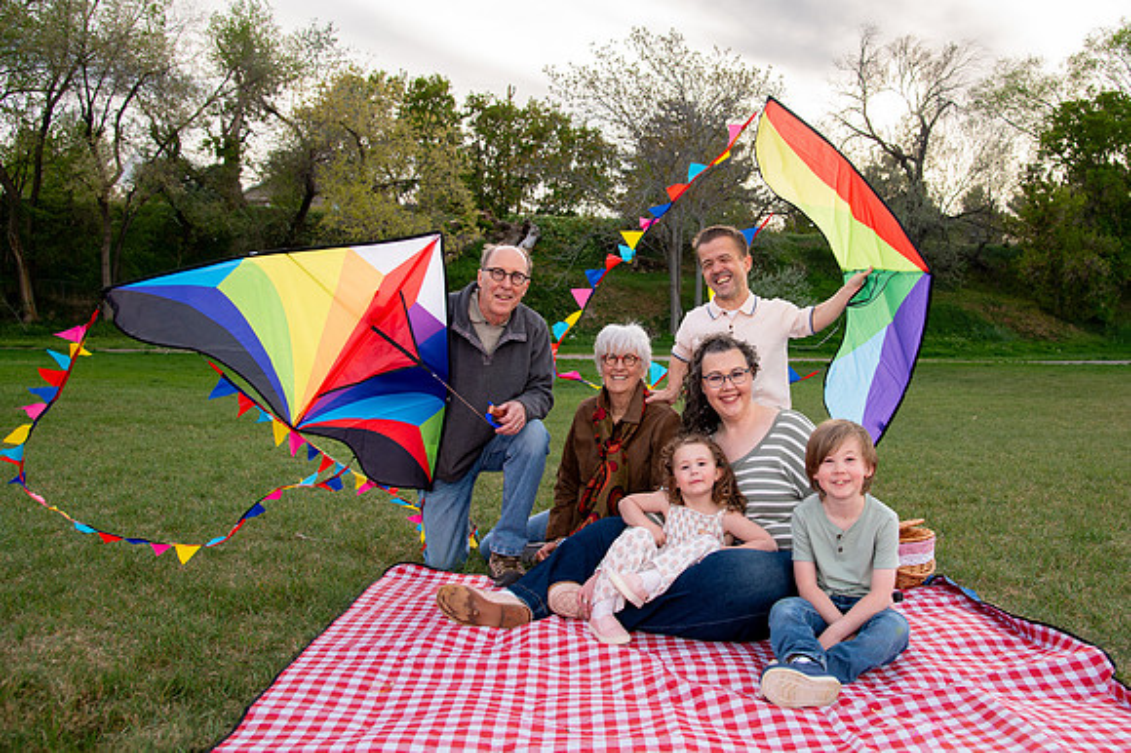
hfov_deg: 57.3
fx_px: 1027
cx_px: 665
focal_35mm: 33
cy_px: 339
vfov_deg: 40.2
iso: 200
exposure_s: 1/500
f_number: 5
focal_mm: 27
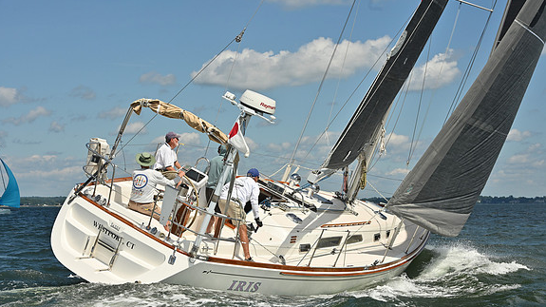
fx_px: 1071
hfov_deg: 28.6
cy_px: 174
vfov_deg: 16.3
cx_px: 273
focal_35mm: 74
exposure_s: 1/1250
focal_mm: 70
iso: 250
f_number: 10
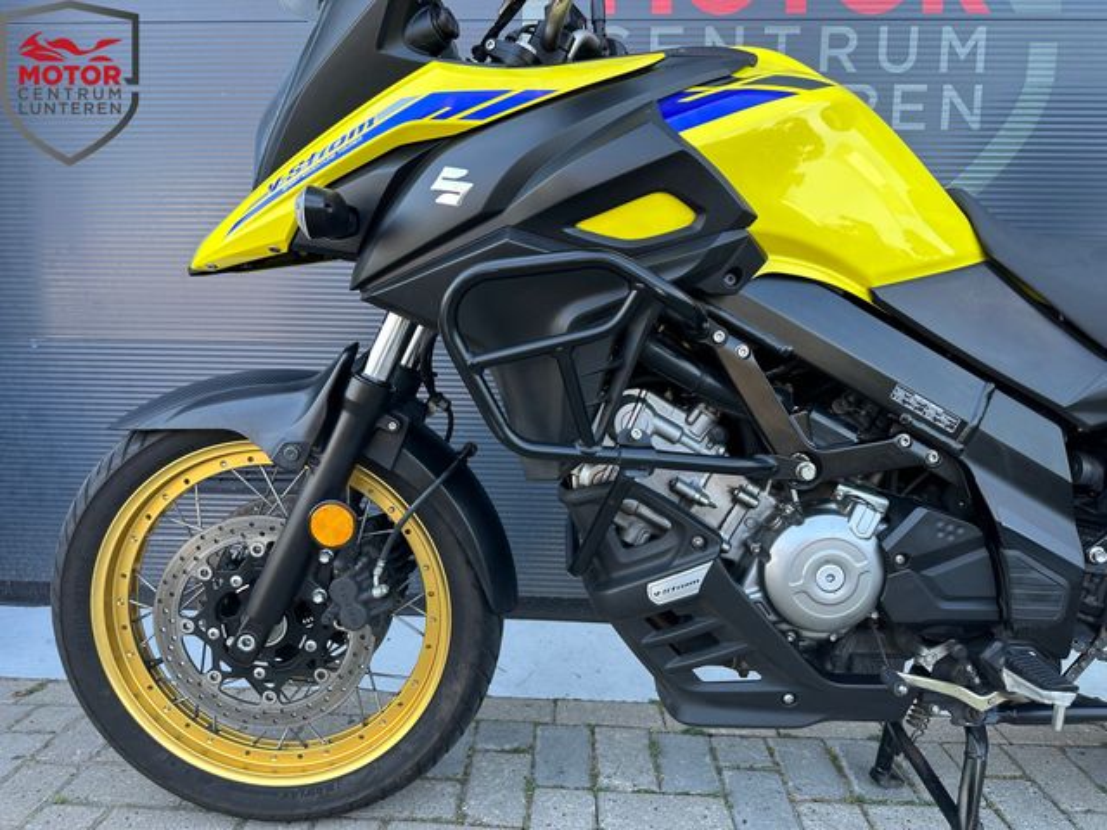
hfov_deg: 71.6
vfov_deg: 56.8
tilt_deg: -5.6
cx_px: 554
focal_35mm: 24
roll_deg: -0.2
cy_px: 415
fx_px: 768
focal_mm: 6.86
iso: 64
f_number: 1.78
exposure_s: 1/121
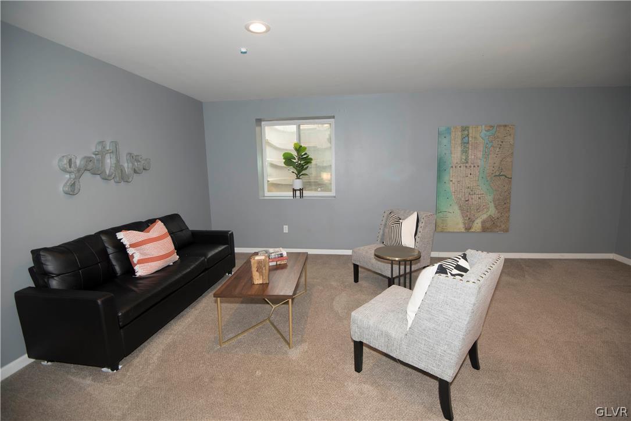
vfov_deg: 73.8
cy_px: 210
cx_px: 316
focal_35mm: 16
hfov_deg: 96.7
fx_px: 281
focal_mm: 16
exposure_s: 1/50
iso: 640
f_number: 4
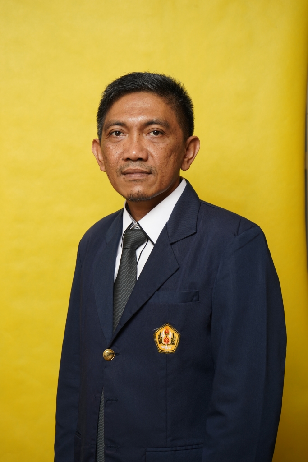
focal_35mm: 70
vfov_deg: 28.8
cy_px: 231
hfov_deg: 19.5
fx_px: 898
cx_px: 154
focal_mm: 70
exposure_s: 1/200
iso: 500
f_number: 7.1
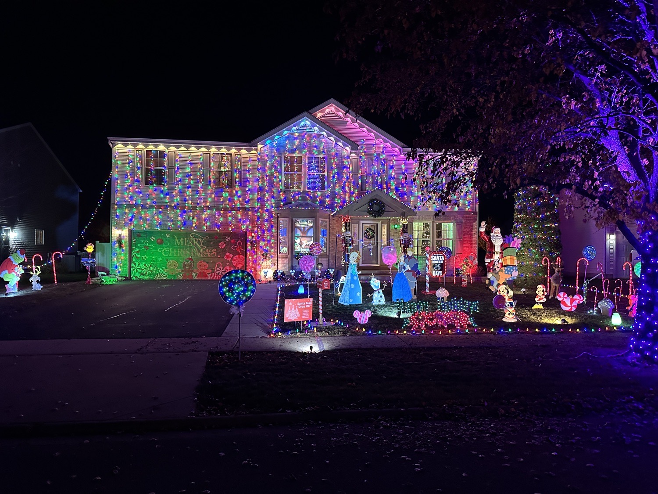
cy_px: 247
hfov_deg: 71.6
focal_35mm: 24
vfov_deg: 56.8
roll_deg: -0.9
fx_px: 456
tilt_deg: +1.0
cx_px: 329
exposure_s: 1/40
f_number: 1.78
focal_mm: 6.86
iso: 640
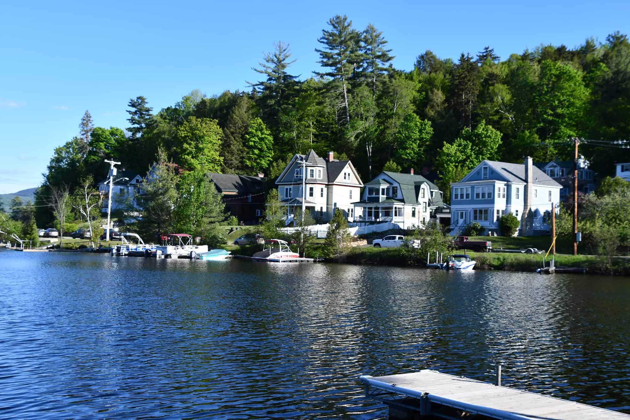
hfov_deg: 41.1
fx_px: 840
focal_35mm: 48
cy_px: 210
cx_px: 315
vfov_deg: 28.1
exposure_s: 1/250
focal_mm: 32
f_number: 8
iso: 100
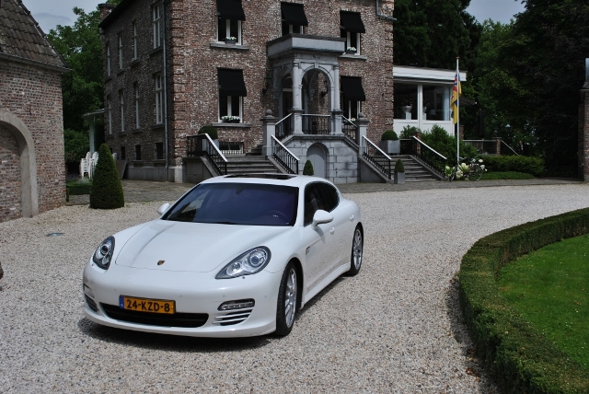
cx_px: 294
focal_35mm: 39
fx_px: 639
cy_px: 197
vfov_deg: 34.3
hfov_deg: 49.5
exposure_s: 1/200
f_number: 7.1
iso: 100
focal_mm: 26
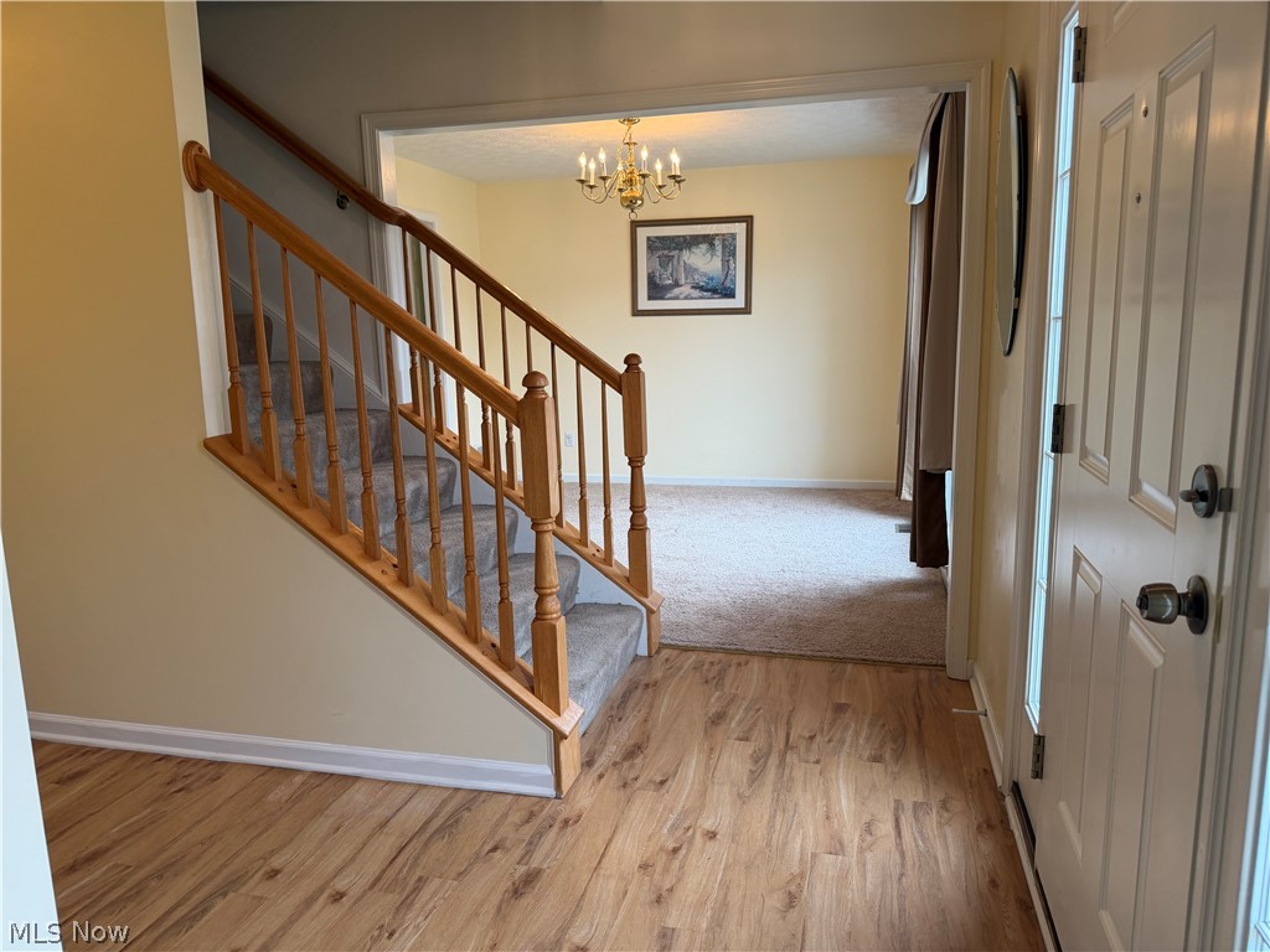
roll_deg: -0.8
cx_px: 635
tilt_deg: -12.1
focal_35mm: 24
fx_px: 881
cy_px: 476
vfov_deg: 56.8
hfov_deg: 71.6
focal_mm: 6.76
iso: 160
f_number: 1.78
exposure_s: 1/120
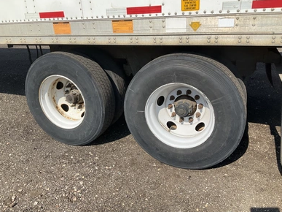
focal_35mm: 30
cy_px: 105
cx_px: 138
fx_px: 244
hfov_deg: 60.0
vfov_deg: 46.8
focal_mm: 3
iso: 25
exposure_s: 1/1848
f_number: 1.8
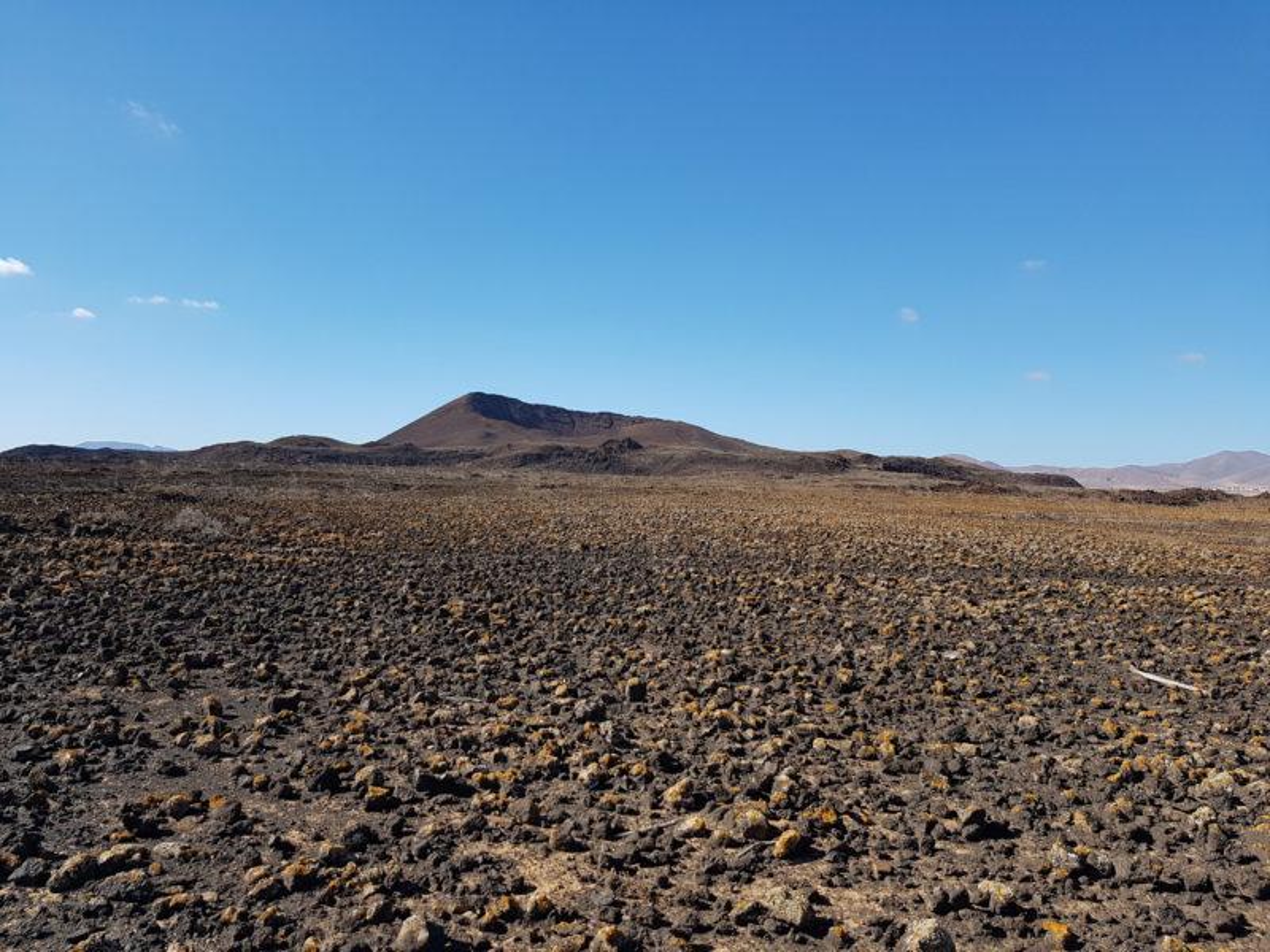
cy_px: 476
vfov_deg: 53.1
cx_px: 635
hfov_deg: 67.3
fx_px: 954
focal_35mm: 26
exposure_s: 1/2376
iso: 50
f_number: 1.7
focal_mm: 4.2
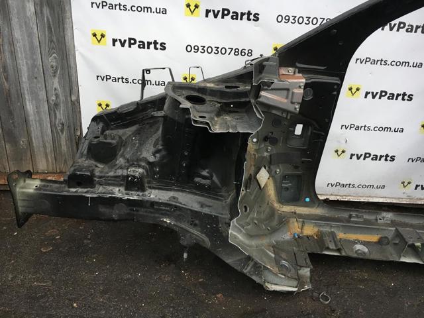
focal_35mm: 29
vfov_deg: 48.2
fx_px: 355
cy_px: 159
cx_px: 212
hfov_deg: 61.7
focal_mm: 4.15
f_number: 2.2
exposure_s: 1/33
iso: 40
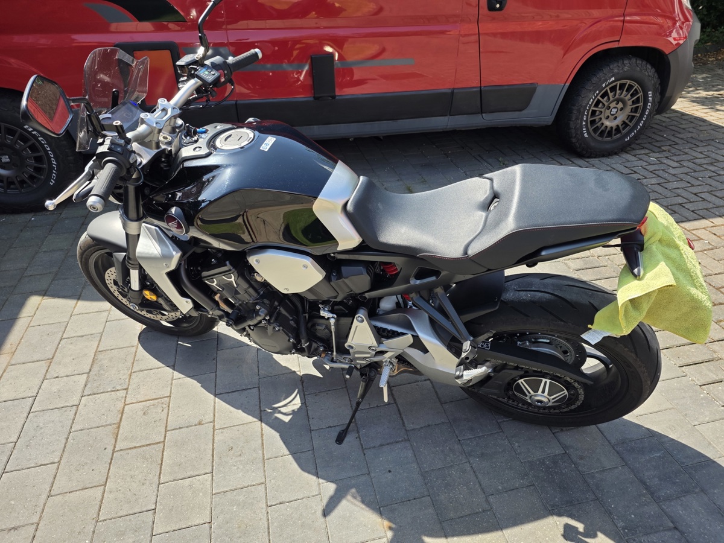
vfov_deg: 58.9
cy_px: 272
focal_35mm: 23
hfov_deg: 73.9
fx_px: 481
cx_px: 362
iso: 80
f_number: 1.7
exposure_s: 1/1525
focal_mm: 6.25
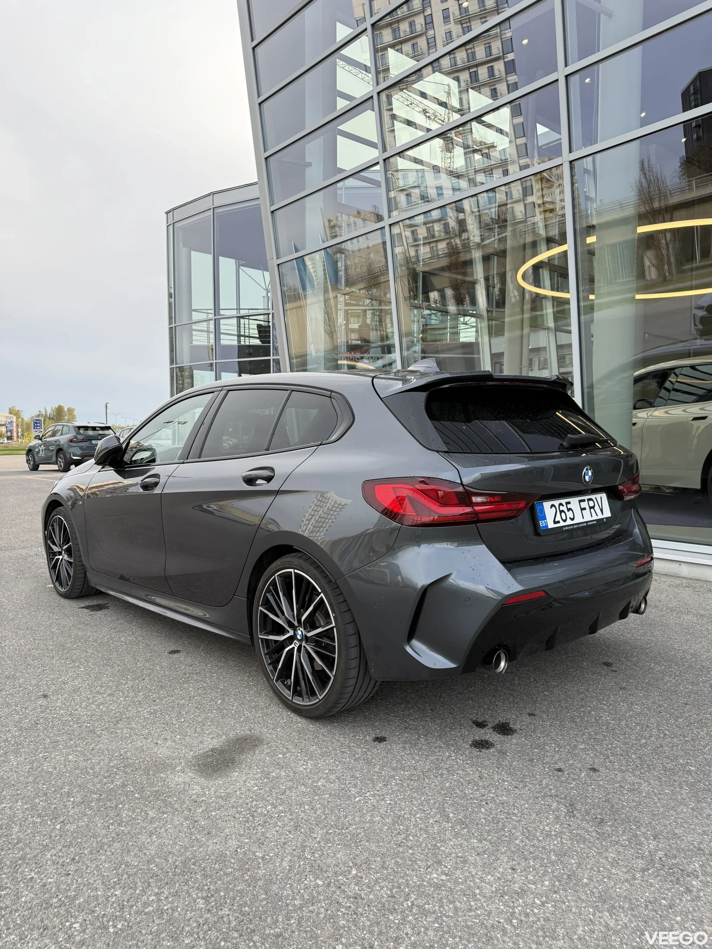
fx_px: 658
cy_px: 474
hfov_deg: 56.8
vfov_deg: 71.6
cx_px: 356
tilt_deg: -2.4
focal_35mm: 24
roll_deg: -0.4
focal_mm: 6.76
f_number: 1.78
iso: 100
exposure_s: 1/381
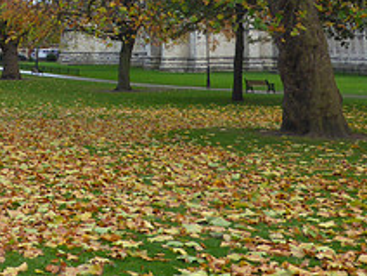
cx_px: 71
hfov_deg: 26.9
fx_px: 753
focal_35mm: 71
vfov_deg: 19.1
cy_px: -89
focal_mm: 4.4
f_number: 3.3
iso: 100
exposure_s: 1/80
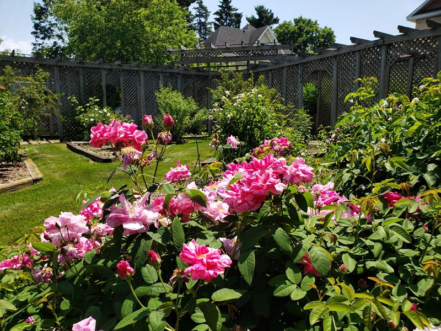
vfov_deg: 53.1
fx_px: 331
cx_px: 220
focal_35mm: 26
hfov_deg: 67.3
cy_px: 166
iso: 50
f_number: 2.4
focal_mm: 4.3
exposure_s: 1/1222
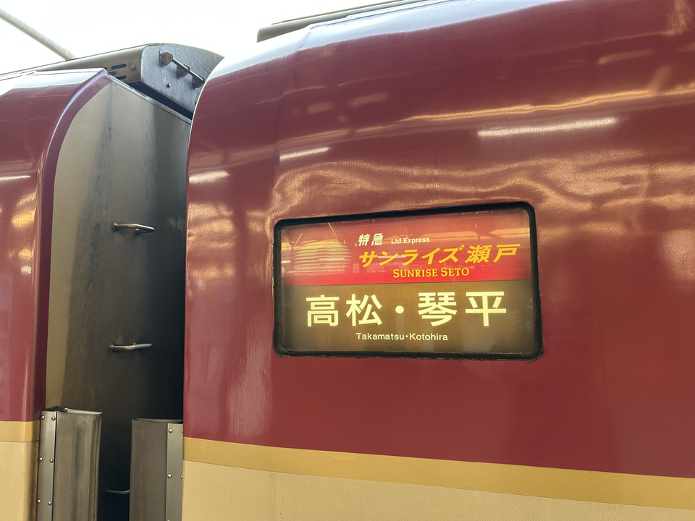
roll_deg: +1.2
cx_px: 348
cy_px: 260
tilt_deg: +6.4
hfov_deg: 67.3
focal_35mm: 26
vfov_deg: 53.1
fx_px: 522
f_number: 1.5
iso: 80
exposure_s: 1/121
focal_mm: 5.7
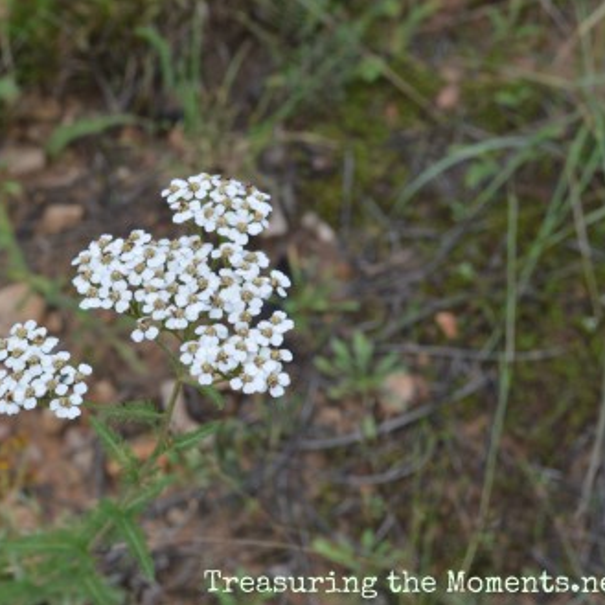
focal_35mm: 68
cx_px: 202
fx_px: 1338
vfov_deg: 25.5
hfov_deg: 25.4
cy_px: 303
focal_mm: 35
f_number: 8
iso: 220
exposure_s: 1/125
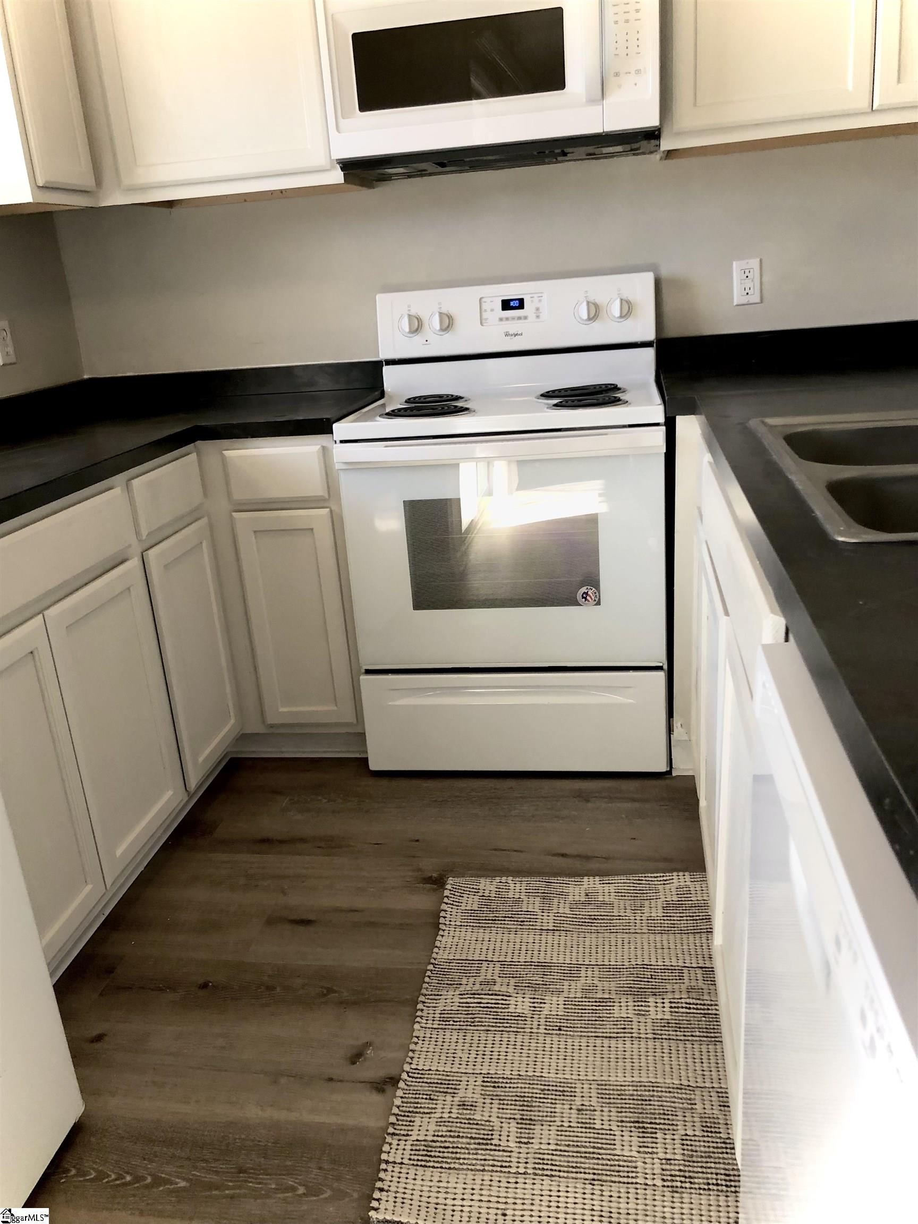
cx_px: 459
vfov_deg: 63.4
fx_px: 990
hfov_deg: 49.7
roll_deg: +5.4
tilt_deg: -18.0
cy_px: 612
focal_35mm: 28
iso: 40
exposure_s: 1/30
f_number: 1.8
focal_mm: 4
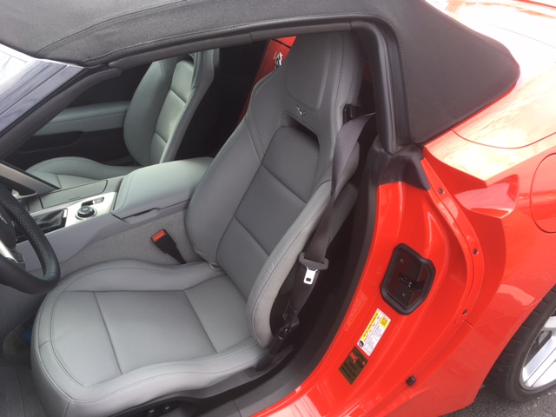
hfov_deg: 61.7
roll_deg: +3.5
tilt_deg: -36.0
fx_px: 466
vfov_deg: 48.2
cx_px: 278
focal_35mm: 29
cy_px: 208
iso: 25
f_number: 2.2
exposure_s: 1/150
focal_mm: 4.15
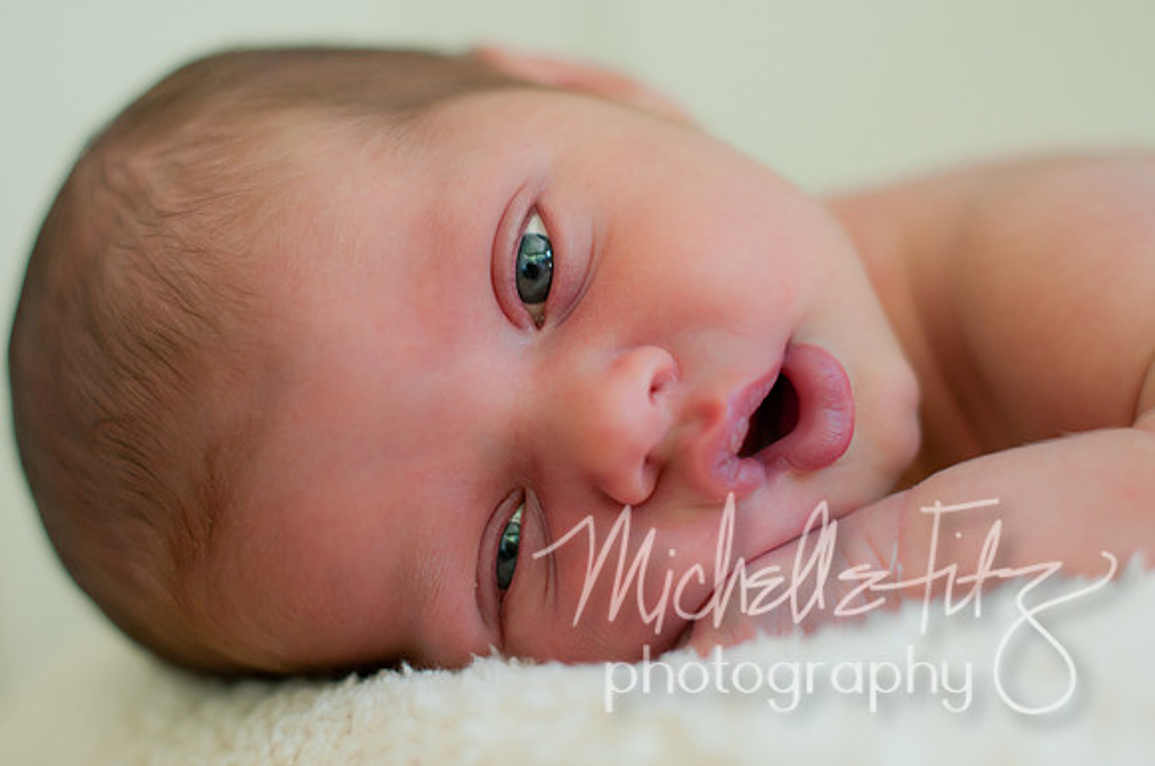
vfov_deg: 18.1
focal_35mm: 75
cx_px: 578
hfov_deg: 27.0
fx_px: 2403
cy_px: 383
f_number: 2
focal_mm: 50
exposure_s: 1/160
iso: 400
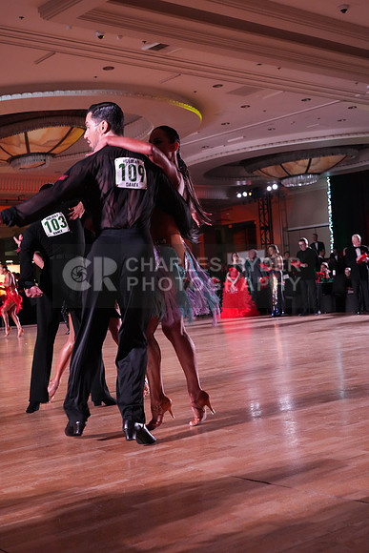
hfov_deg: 28.1
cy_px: 276
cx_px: 184
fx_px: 738
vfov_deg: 41.1
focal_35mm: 48
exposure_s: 1/320
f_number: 5
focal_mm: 48
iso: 6400
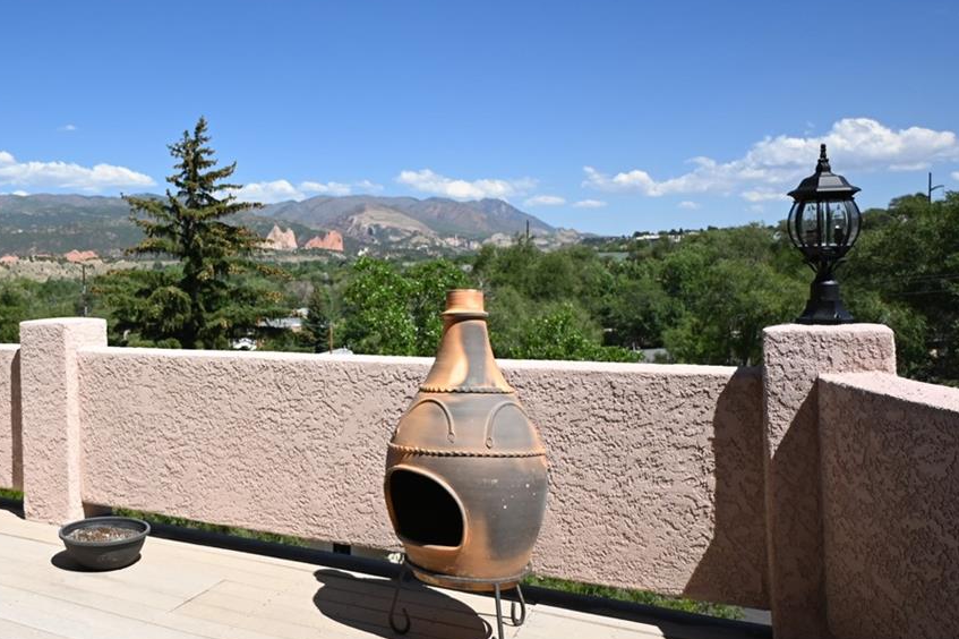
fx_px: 905
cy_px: 280
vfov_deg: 38.8
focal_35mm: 34
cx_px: 183
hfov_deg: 52.0
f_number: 3.5
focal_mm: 12
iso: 250
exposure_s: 1/4000
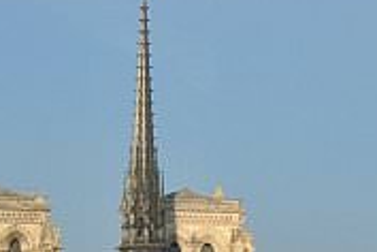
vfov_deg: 3.9
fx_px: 3675
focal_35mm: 351
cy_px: 442
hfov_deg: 5.8
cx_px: 686
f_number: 5.3
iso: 100
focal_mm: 25.9
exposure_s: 1/400
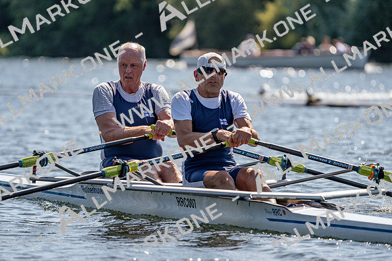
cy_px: 130
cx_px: 196
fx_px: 4095
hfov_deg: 5.5
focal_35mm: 376
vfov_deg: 3.7
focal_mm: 376
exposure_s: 1/2000
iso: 250
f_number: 6.3
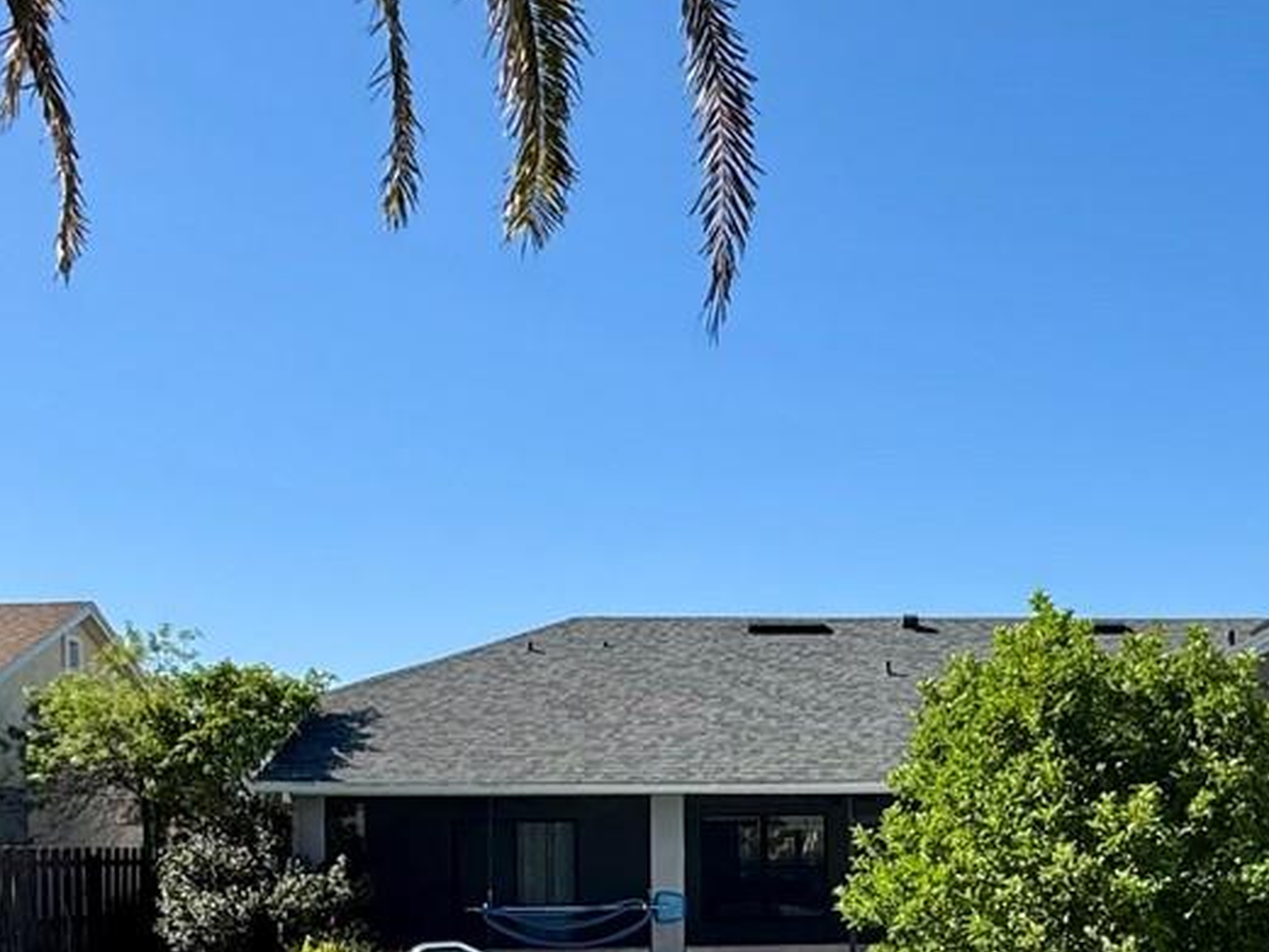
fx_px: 1577
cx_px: 935
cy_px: 857
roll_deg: +0.1
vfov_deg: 32.0
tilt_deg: -1.4
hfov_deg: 42.6
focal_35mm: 43
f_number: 2.2
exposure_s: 1/1637
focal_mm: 2.22
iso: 50
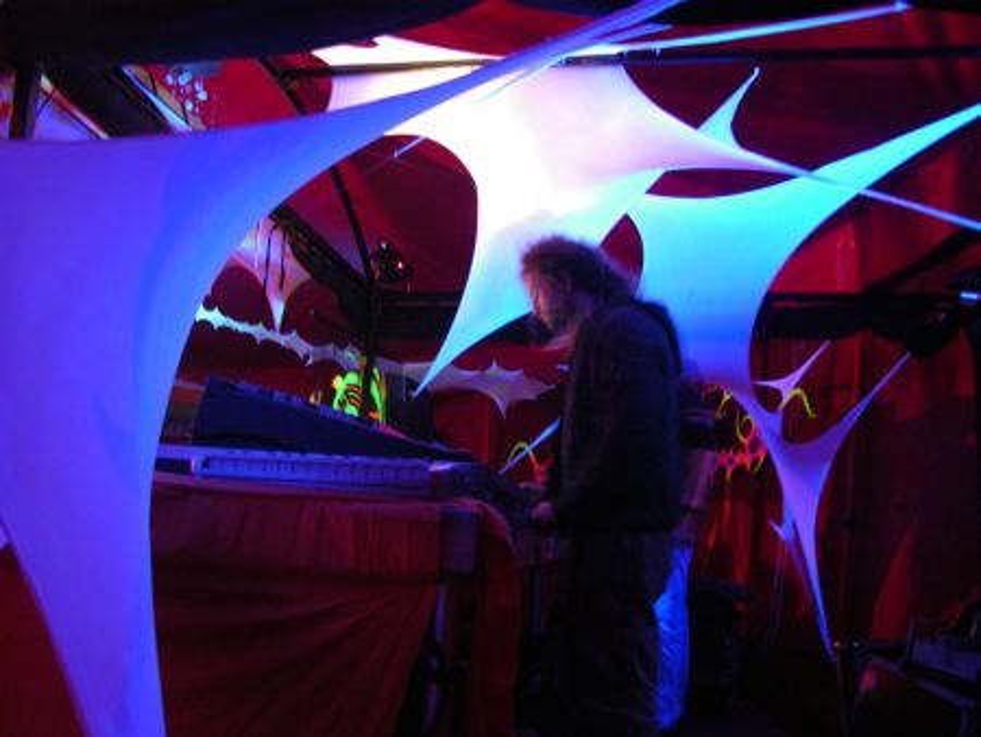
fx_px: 992
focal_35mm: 35
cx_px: 490
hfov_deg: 52.6
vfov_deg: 40.7
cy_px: 368
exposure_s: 1.36
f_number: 2.8
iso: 400
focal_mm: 8.9
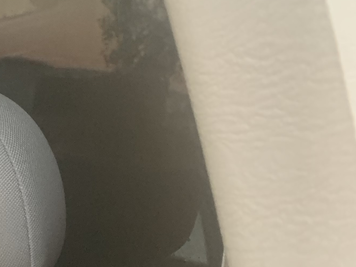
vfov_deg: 18.3
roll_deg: -5.1
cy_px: 243
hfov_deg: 21.2
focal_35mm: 79
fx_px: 812
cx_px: -166
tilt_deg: -12.8
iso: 400
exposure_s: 1/45
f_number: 1.8
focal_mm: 4.25
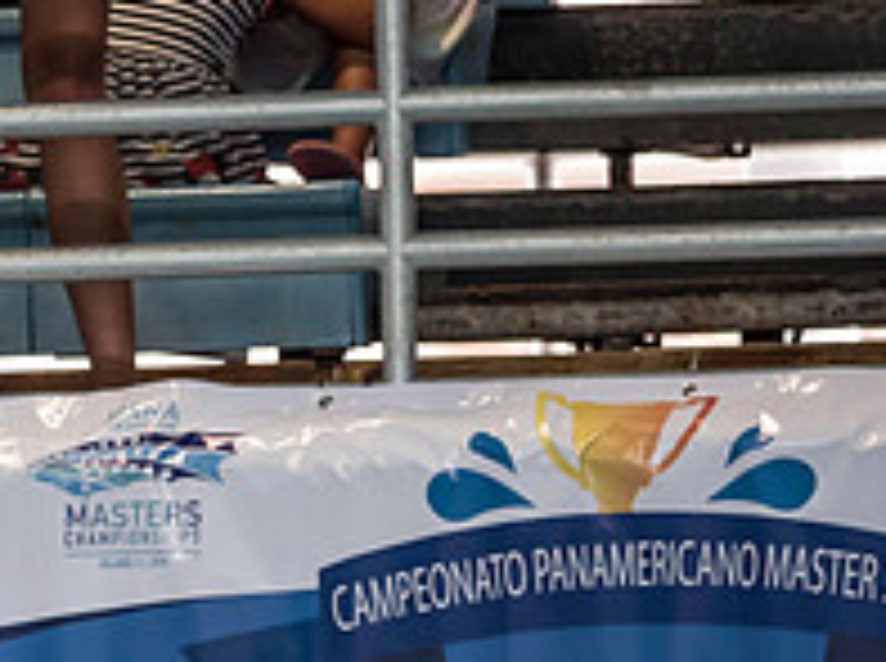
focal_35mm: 885
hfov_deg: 2.2
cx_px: -360
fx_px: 22610
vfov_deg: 1.7
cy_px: 934
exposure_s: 1/400
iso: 800
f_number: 2.8
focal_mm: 150
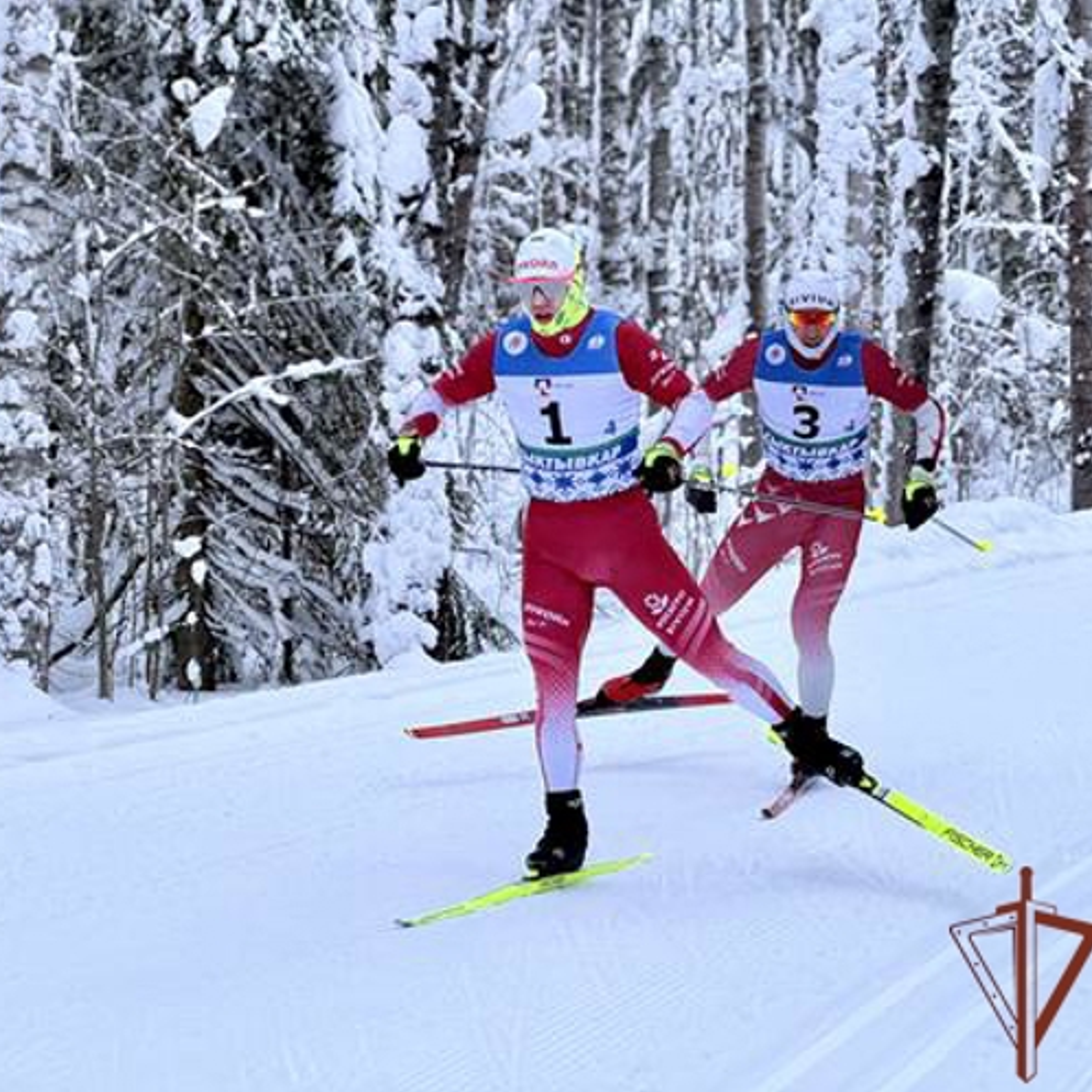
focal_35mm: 142
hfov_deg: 12.3
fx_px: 5068
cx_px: 384
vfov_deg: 12.3
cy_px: 546
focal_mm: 15.66
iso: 64
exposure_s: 1/142
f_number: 2.8
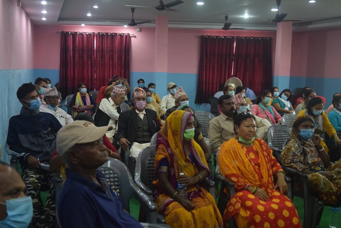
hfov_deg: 49.5
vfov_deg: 34.2
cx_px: 170
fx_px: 369
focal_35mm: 39
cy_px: 114
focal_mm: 26
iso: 1250
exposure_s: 1/60
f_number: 4
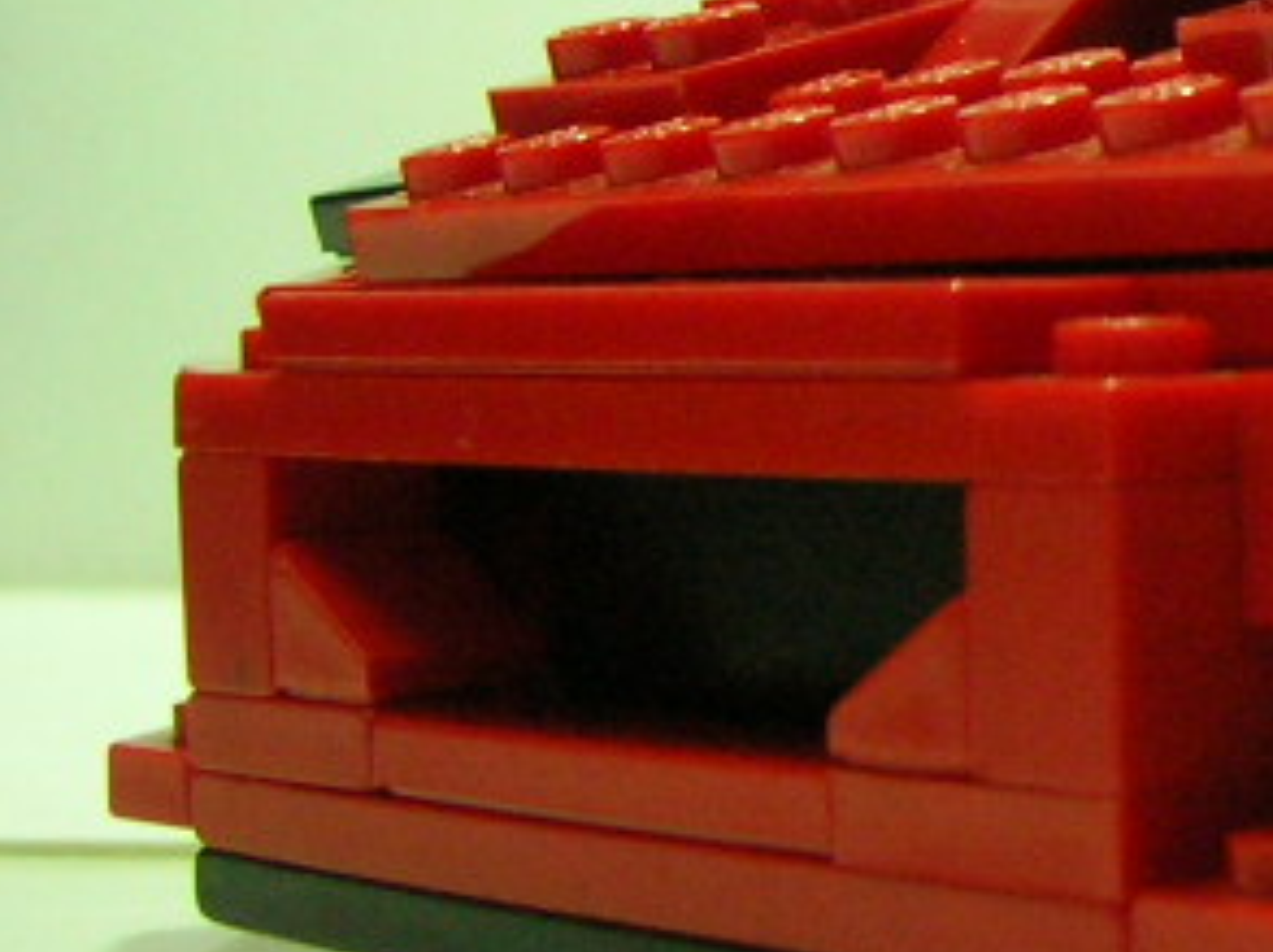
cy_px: 200
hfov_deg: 14.7
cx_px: 2216
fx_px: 4371
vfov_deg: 12.4
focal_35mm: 119
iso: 152
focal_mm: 5.7
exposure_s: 1/4.5
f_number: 2.9
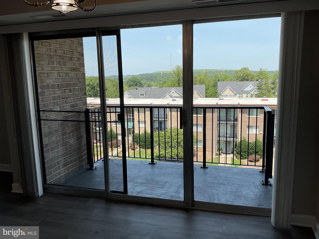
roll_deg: +1.0
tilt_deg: -11.3
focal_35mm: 29
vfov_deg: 48.2
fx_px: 267
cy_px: 120
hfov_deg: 61.7
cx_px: 160
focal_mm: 3
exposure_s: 1/929
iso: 16
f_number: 1.8
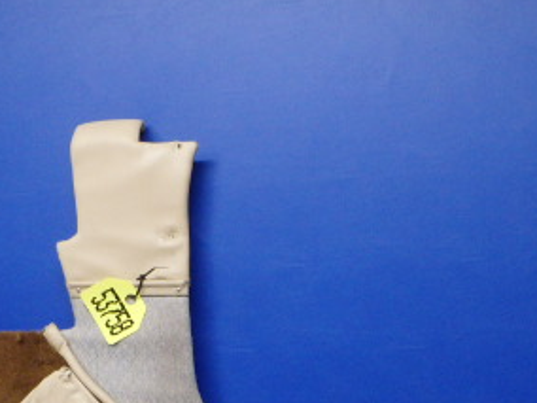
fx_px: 977
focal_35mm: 63
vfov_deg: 22.1
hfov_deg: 30.5
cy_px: 435
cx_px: 350
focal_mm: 5
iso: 500
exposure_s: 1/30
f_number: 3.9
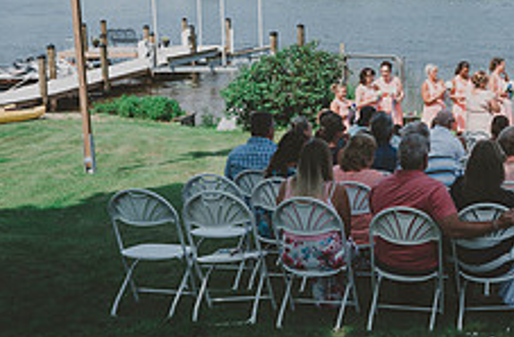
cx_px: 613
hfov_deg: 26.0
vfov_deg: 19.2
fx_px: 995
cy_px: 97
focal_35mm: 70
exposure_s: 1/320
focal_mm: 24
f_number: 6.3
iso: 100
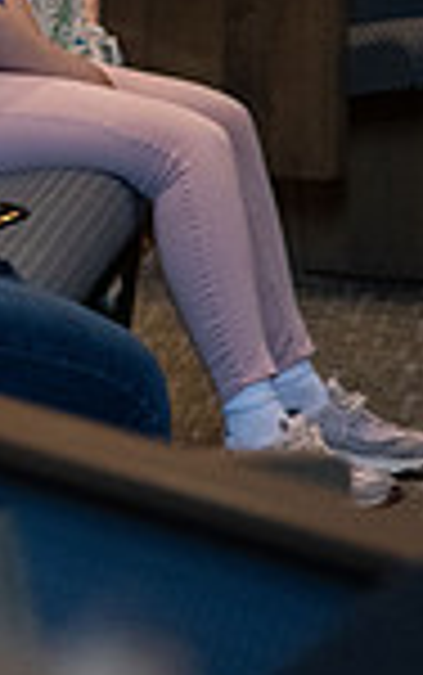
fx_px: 8726
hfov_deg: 2.7
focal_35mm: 474
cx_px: -752
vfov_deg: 4.4
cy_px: -11
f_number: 4
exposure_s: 1/250
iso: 3200
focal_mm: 120
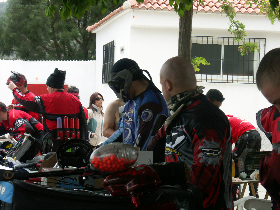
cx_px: 140
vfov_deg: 12.7
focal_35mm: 117
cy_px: 105
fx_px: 946
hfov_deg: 16.8
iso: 64
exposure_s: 1/80
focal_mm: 29.86
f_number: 6.3
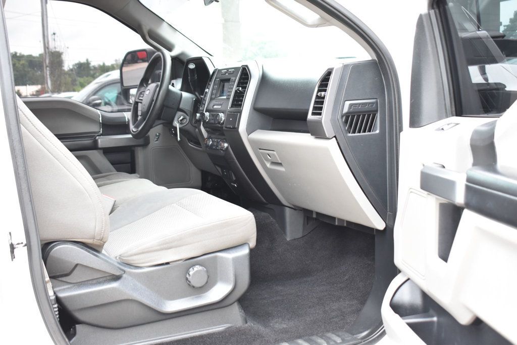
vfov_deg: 28.9
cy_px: 172
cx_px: 258
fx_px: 668
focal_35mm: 46
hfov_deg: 42.3
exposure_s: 1/125
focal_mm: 31
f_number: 5.6
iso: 800
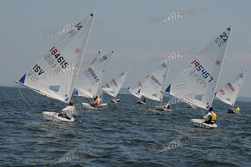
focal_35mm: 153
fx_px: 1065
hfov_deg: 13.4
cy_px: 84
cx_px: 126
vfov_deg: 8.9
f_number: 10
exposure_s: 1/500
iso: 200
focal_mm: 102
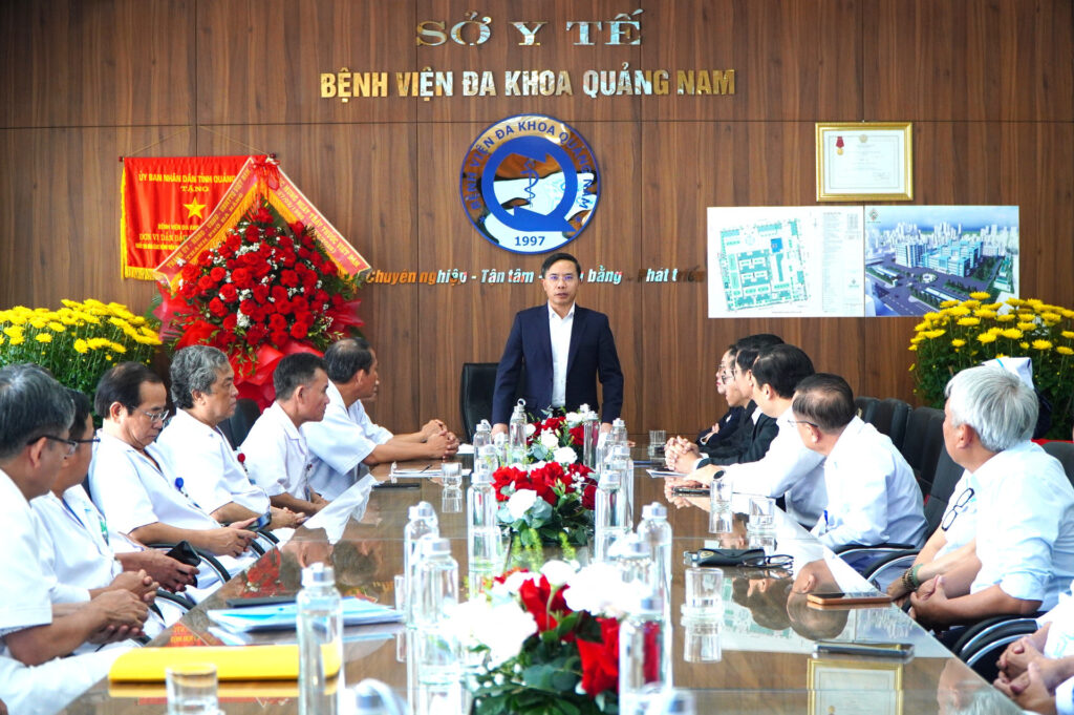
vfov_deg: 23.1
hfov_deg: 34.2
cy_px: 358
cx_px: 537
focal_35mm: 58
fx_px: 1744
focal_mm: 39
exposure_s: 1/125
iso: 1000
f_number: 4
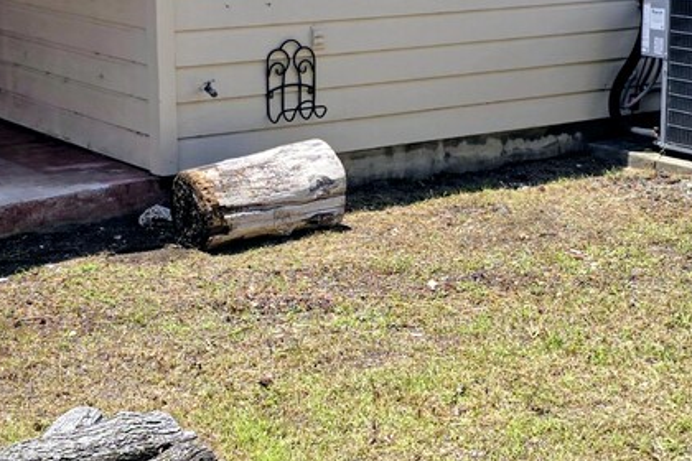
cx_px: 433
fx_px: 1576
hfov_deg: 24.7
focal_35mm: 82
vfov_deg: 16.7
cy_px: 217
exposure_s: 1/657
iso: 12
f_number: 1.7
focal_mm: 6.3
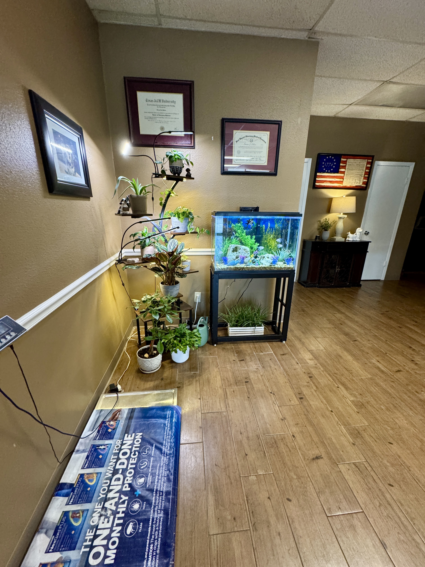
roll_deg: -0.6
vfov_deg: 102.1
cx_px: 212
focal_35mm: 14
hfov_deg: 85.7
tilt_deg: -18.4
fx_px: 229
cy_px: 284
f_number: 2.2
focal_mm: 2.22
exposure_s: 1/60
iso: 500
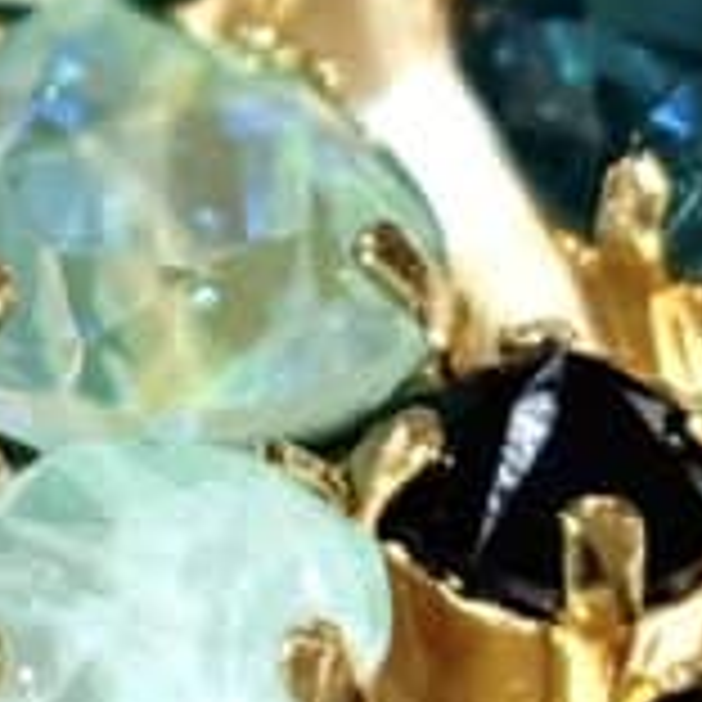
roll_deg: +12.6
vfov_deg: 5.8
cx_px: -184
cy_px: -130
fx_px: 6929
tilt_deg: -31.1
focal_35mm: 302
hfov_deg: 5.8
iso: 32
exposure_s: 1/213
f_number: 1.6
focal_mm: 5.96
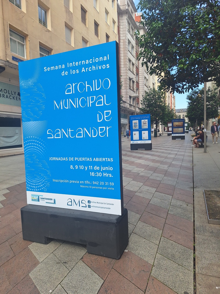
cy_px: 147
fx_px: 195
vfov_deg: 73.9
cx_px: 110
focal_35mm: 23
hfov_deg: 58.9
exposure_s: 1/852
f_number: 1.8
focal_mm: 5.54
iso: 40
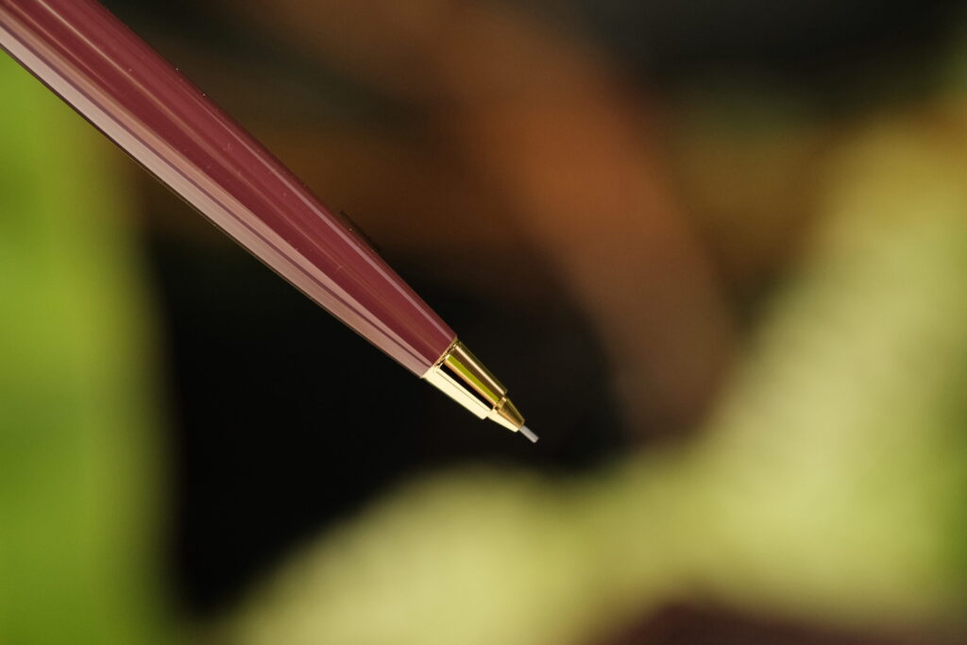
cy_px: 322
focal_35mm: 90
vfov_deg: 15.2
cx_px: 484
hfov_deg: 22.6
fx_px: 2418
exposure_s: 1/1000
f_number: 3.2
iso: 1600
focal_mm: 60
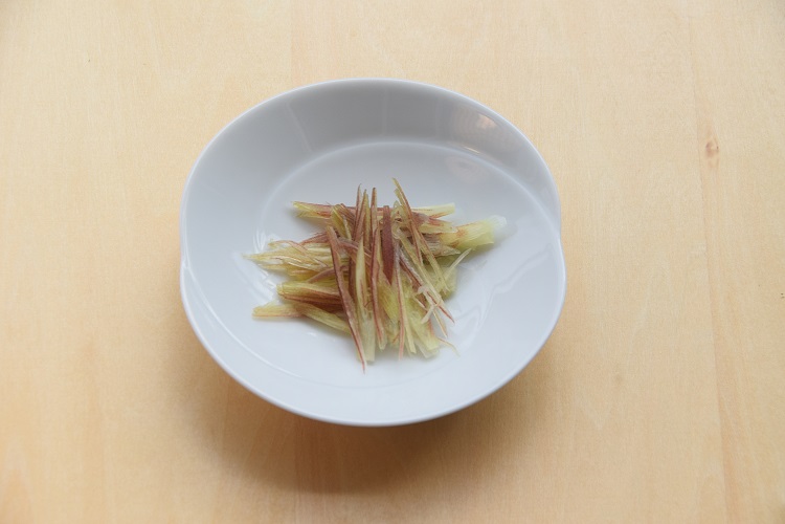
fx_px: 3107
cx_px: 392
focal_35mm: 142
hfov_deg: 14.4
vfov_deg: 9.6
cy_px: 262
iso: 200
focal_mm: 95
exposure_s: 1/320
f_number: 8
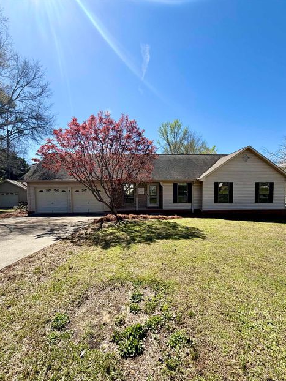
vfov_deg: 98.0
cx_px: 146
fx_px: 165
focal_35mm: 15
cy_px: 203
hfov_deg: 81.8
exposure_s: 1/770
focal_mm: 2.22
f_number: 2.2
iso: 25
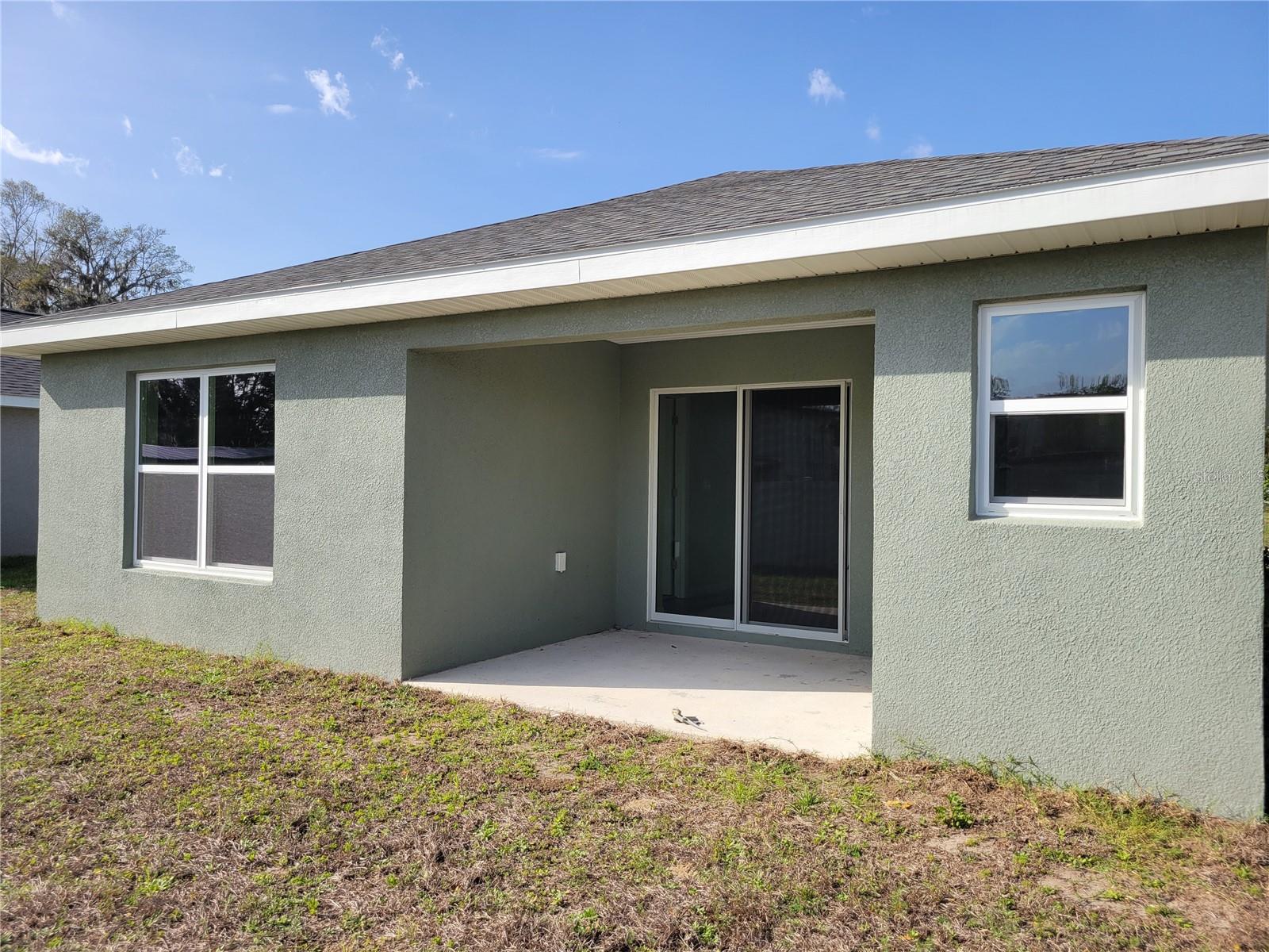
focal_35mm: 26
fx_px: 953
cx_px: 634
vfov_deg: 53.1
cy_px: 476
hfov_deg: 67.3
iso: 40
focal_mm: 5.4
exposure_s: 1/1732
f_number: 1.8
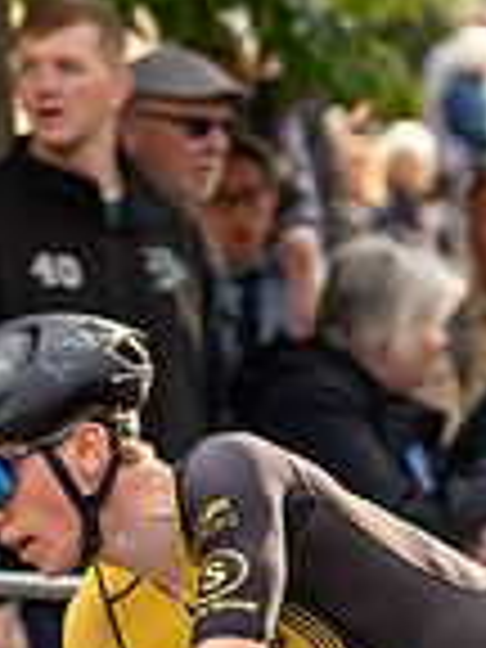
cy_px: -79
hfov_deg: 3.1
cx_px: -875
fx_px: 8948
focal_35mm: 478
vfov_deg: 4.1
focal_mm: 105
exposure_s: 1/800
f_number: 3.5
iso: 400
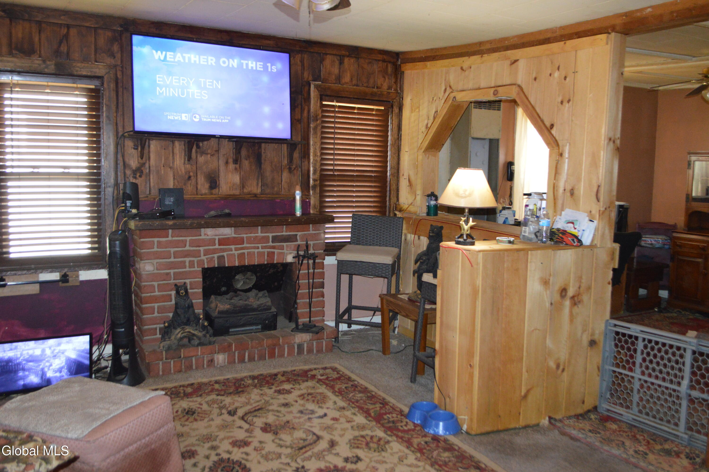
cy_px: 236
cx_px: 354
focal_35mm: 33
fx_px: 649
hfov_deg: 57.3
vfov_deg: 39.9
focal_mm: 22
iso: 2000
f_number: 3.8
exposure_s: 1/60
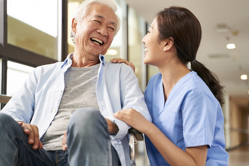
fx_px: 519
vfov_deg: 18.2
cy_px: 83
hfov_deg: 27.0
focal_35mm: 75
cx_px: 124
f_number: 2.8
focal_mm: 75
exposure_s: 1/200
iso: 400
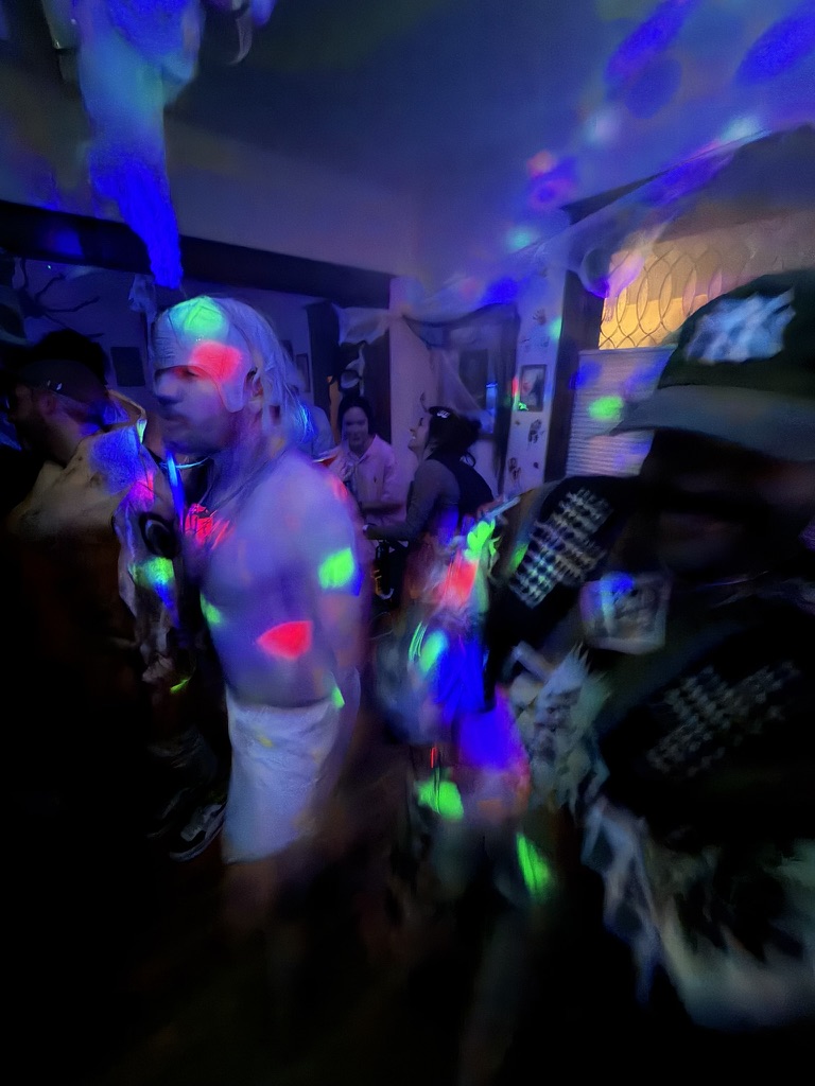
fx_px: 439
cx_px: 408
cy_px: 543
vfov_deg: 102.1
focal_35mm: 14
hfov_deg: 85.7
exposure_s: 1/8
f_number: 2.2
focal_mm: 2.22
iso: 1600
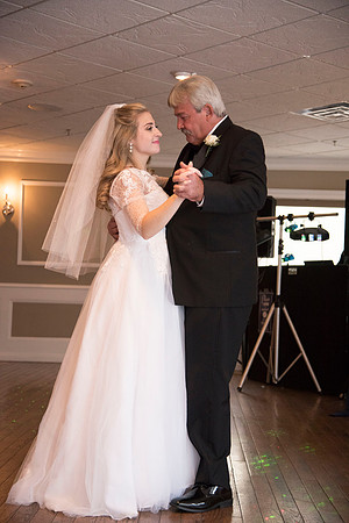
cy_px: 262
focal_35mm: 58
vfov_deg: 34.5
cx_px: 174
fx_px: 843
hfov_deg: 23.4
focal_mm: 58
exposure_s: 1/125
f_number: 4
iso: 2000
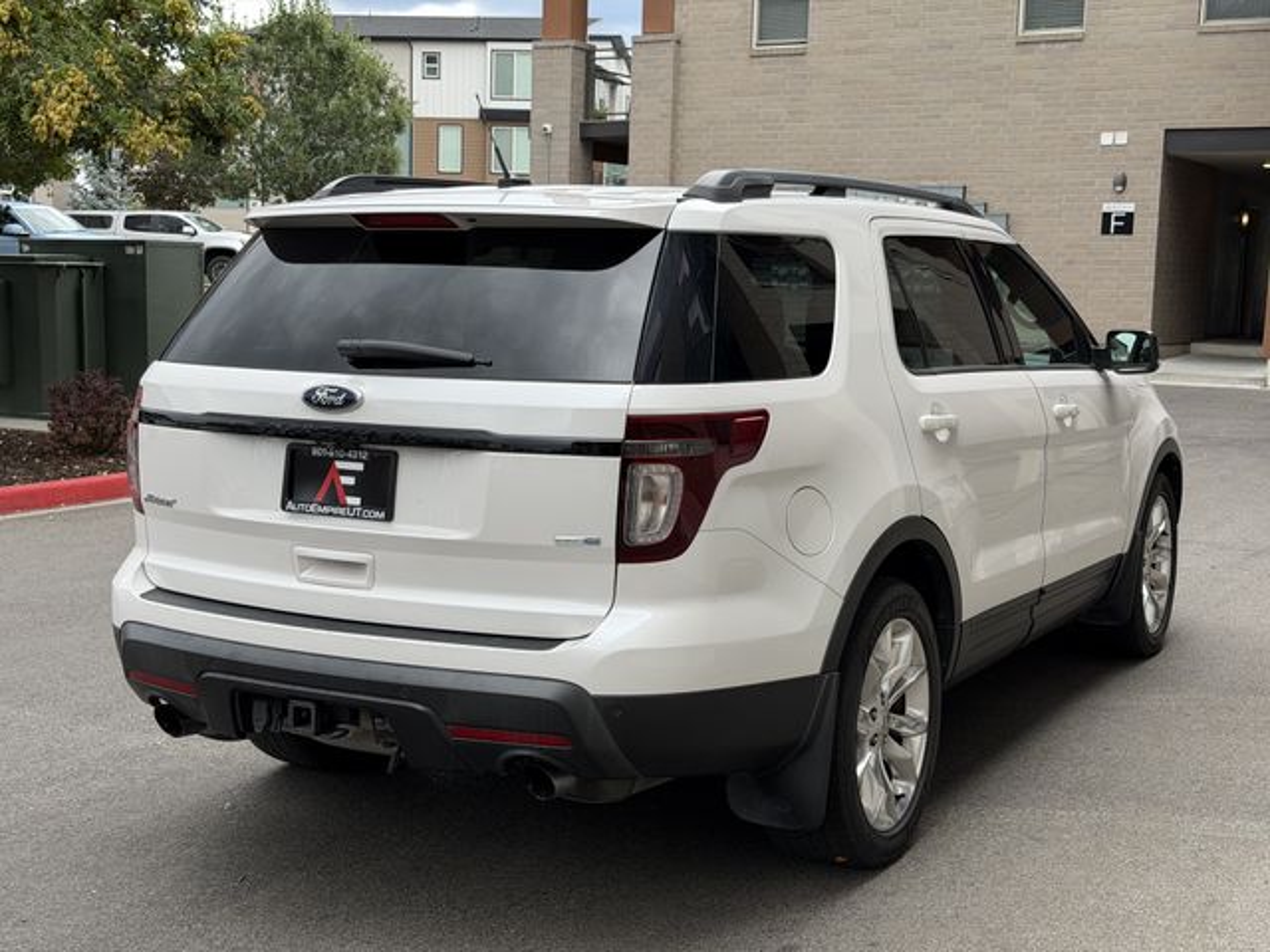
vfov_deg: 30.3
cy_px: 476
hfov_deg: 39.7
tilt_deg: -6.3
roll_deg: -1.5
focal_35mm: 48
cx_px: 635
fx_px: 1761
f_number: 1.78
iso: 64
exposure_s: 1/1133
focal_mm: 6.76
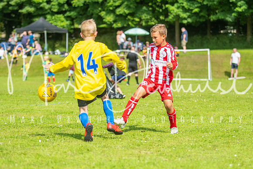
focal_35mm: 135
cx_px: 126
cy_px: 84
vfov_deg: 10.2
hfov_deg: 15.2
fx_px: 949
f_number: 3.2
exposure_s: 1/2500
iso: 250
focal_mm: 90
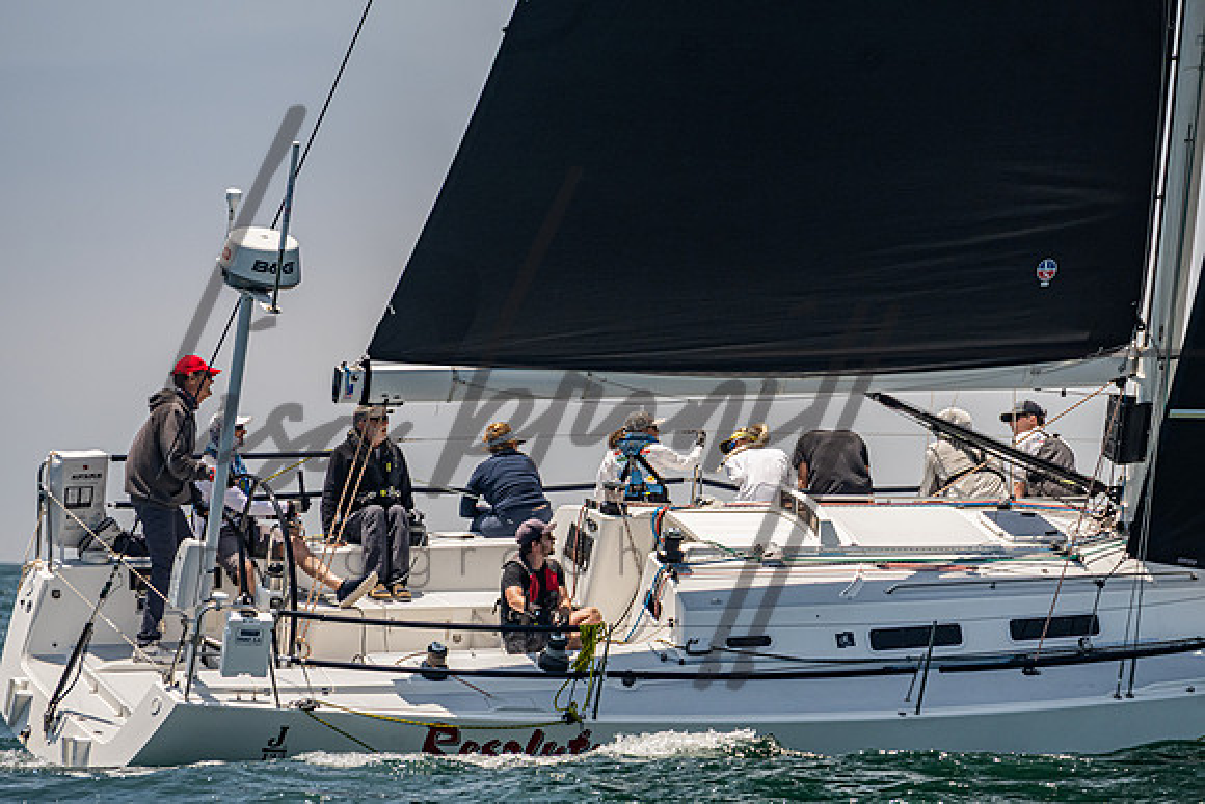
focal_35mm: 434
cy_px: 263
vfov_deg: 3.2
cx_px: 660
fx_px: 14529
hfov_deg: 4.7
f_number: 8
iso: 500
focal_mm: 320
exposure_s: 1/2000
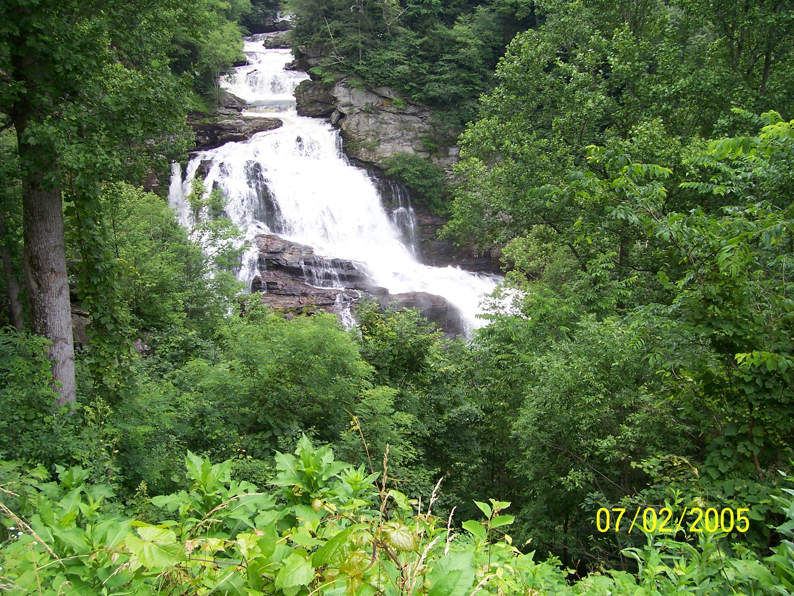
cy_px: 298
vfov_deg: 41.8
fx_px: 780
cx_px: 397
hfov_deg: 54.0
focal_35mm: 34
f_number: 2.7
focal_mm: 5.6
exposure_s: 1/350
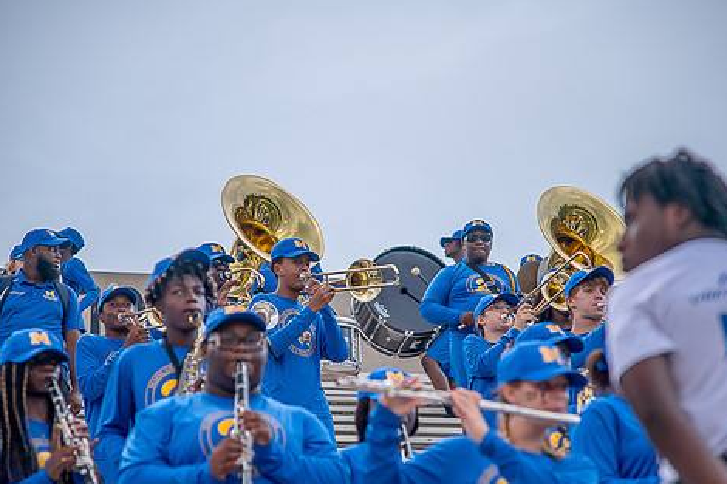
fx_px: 2988
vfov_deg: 9.3
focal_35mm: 148
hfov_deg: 13.9
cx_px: 370
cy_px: 292
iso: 400
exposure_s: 1/200
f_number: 4
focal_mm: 120
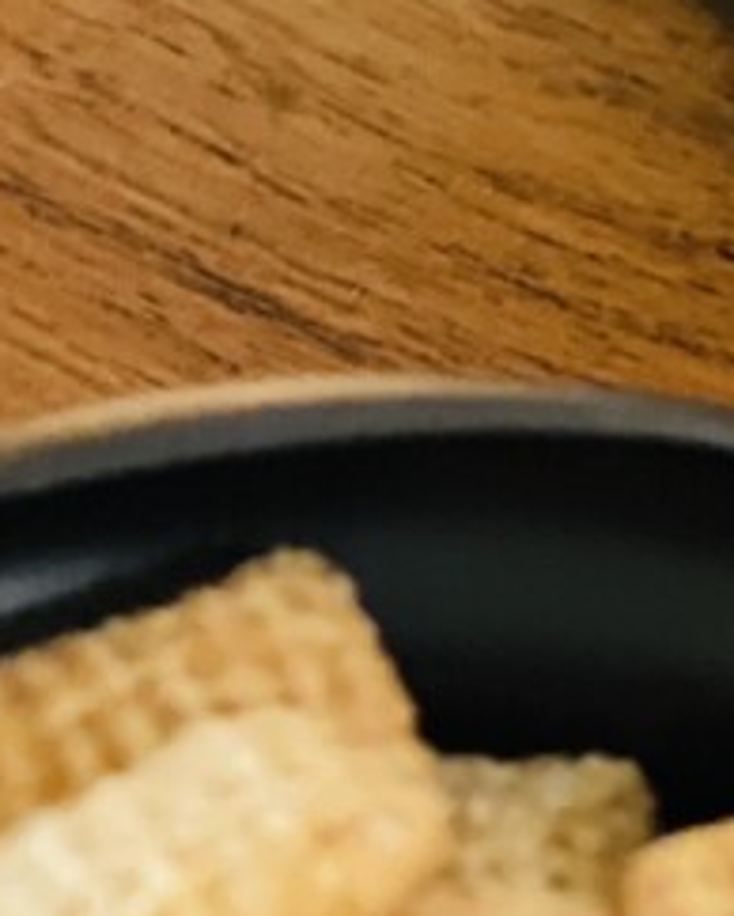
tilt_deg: -37.0
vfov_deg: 7.1
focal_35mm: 264
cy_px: -859
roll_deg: -1.0
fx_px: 7160
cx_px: 1109
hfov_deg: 5.8
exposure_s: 1/17
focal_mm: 7.5
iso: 400
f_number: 2.2
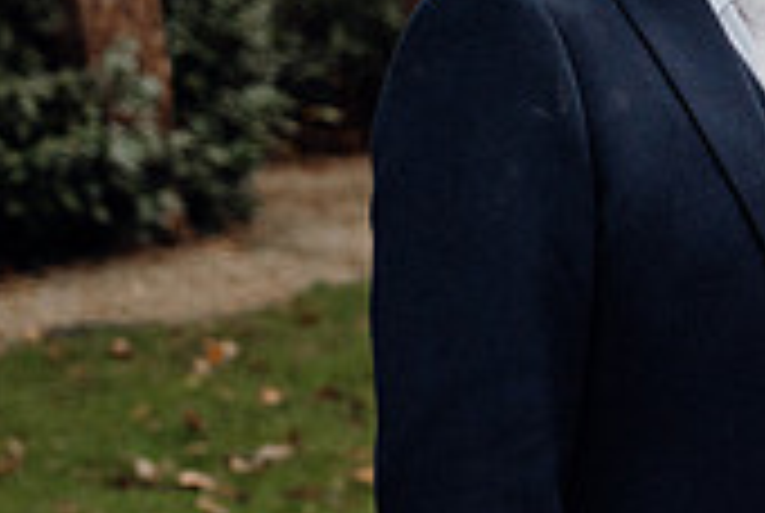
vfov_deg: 7.8
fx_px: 3768
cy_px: 272
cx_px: 1030
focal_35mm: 177
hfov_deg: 11.3
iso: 2000
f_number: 3.5
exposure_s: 1/250
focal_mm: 52
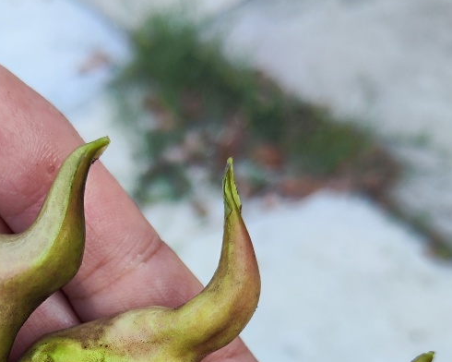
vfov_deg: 27.9
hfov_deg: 36.2
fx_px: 682
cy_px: 362
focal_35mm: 51
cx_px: 139
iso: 50
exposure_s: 1/153
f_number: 1.88
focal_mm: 5.59
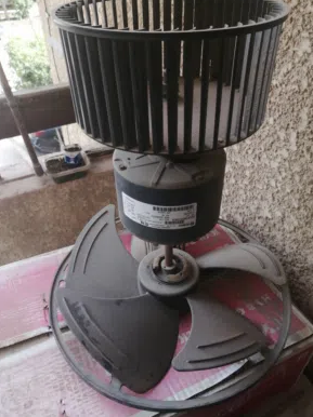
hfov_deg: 49.7
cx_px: 159
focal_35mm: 28
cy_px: 206
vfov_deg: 63.5
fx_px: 338
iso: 50
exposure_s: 1/100
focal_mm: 3.62
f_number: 1.8
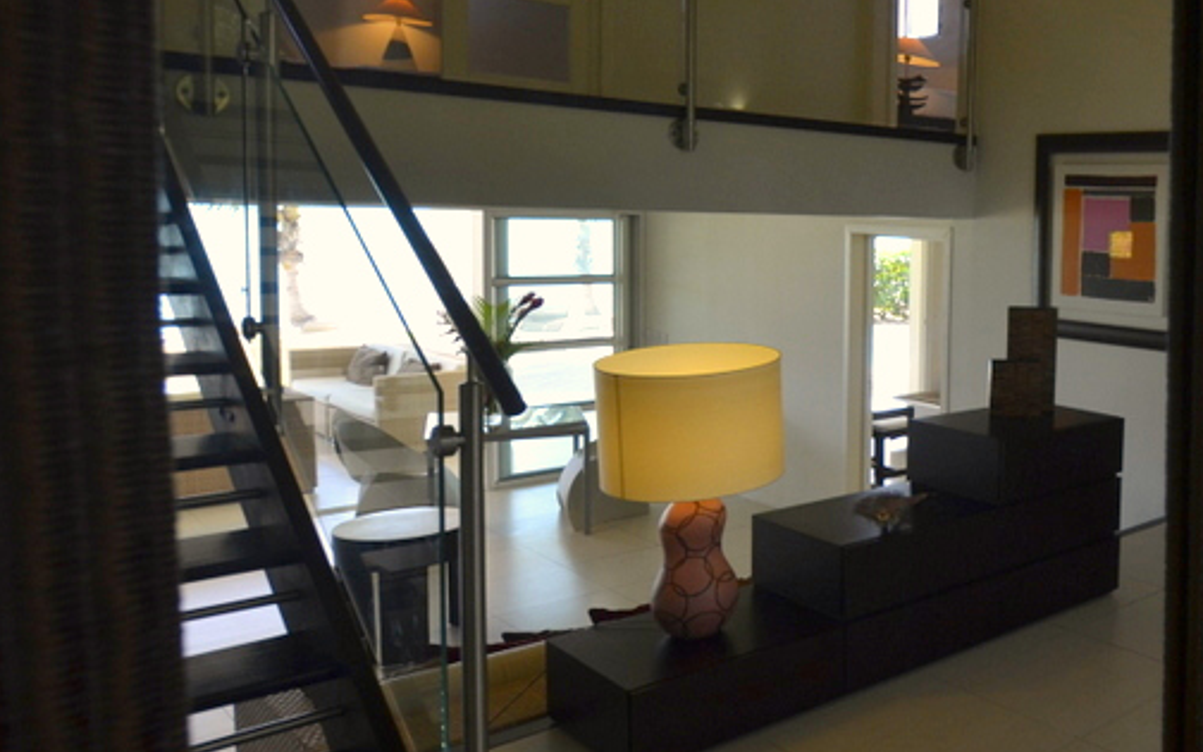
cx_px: 1196
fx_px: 1016
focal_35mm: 31
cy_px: 304
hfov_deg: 50.0
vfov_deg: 40.4
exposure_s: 1/125
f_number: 5.6
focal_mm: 10
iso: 360
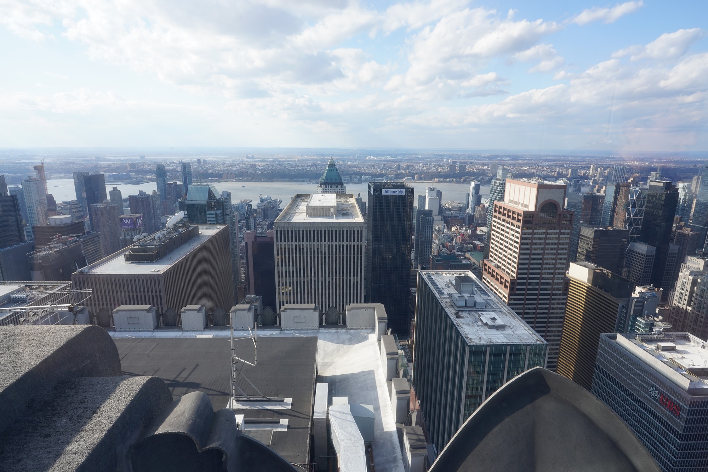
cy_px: 236
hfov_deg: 84.0
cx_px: 354
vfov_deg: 61.9
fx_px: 393
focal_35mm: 20
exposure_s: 1/80
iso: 400
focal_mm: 20
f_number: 20
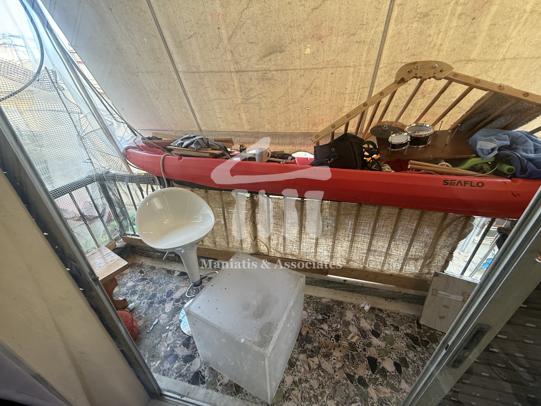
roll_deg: +1.9
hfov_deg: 102.1
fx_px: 219
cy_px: 203
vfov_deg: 85.7
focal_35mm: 14
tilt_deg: -29.0
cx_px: 270
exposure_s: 1/100
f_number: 2.2
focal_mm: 2.22
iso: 250
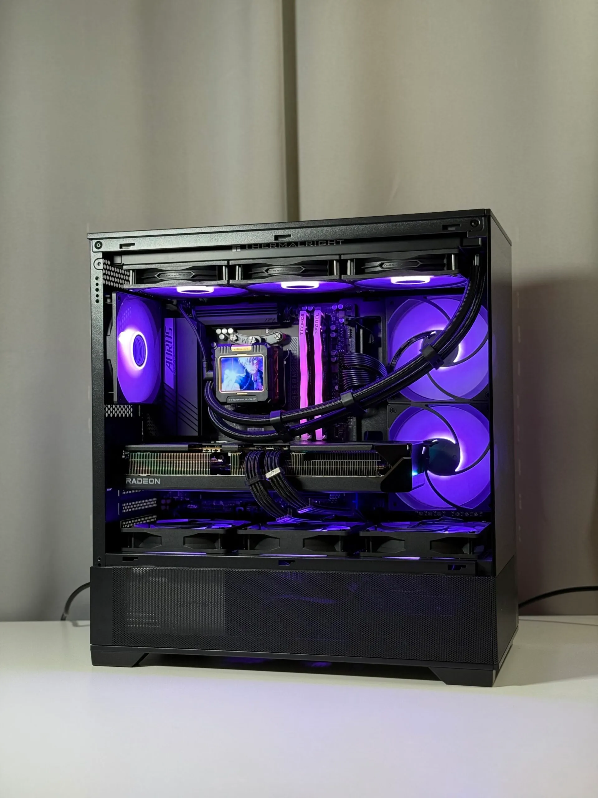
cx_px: 299
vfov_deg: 39.7
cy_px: 399
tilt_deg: +2.2
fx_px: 1106
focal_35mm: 48
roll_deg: +0.5
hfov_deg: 30.3
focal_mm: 6.76
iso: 125
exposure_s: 1/60
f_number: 1.78
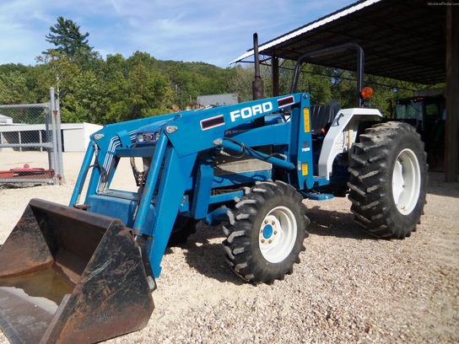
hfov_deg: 63.4
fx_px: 371
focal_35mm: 28
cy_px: 172
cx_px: 230
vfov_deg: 49.7
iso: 64
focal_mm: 5.1
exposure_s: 1/640
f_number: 3.9
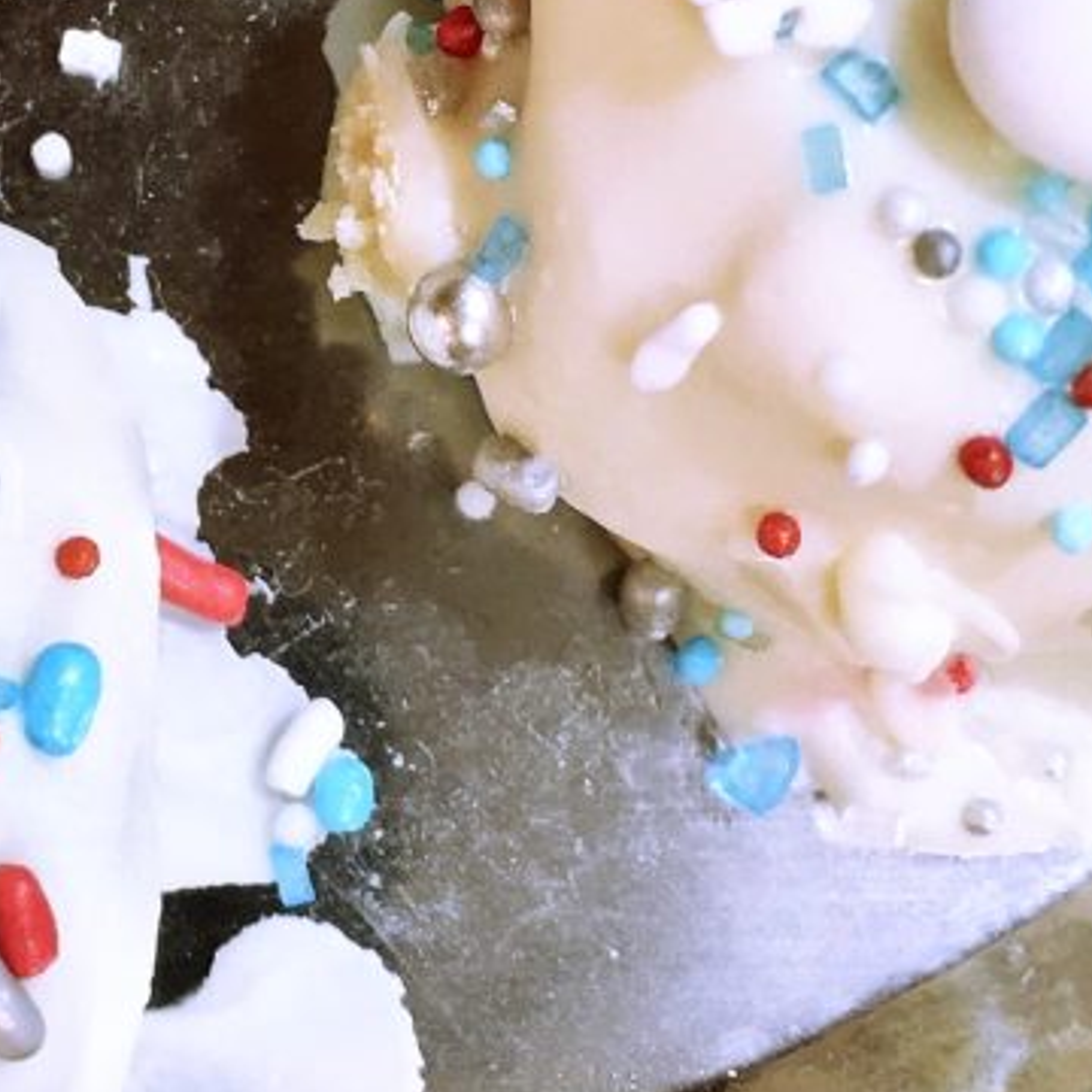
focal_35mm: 73
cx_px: 170
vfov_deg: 23.4
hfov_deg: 23.2
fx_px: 2605
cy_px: 249
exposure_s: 1/33
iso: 64
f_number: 2.2
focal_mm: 4.15
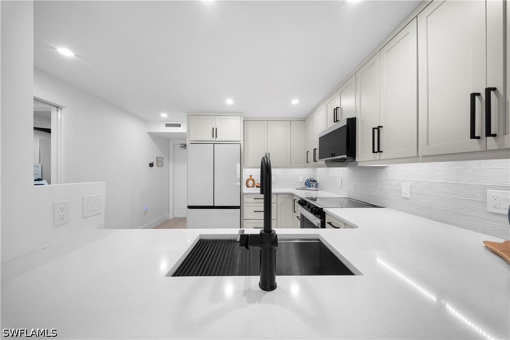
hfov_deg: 112.6
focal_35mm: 12
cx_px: 255
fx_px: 170
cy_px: 170
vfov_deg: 90.0
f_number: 11
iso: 2000
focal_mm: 12
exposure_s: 1/25
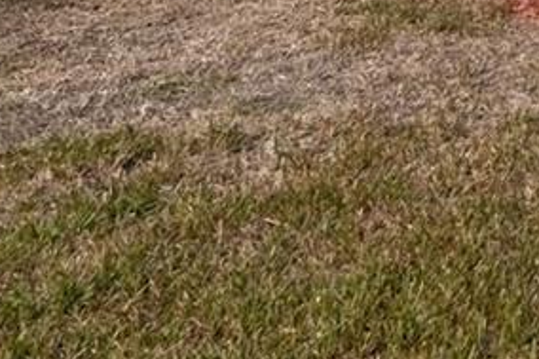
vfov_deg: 14.1
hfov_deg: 20.9
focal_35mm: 82
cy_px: -354
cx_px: 822
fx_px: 1224
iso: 250
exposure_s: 1/8000
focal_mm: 14.5
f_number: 8
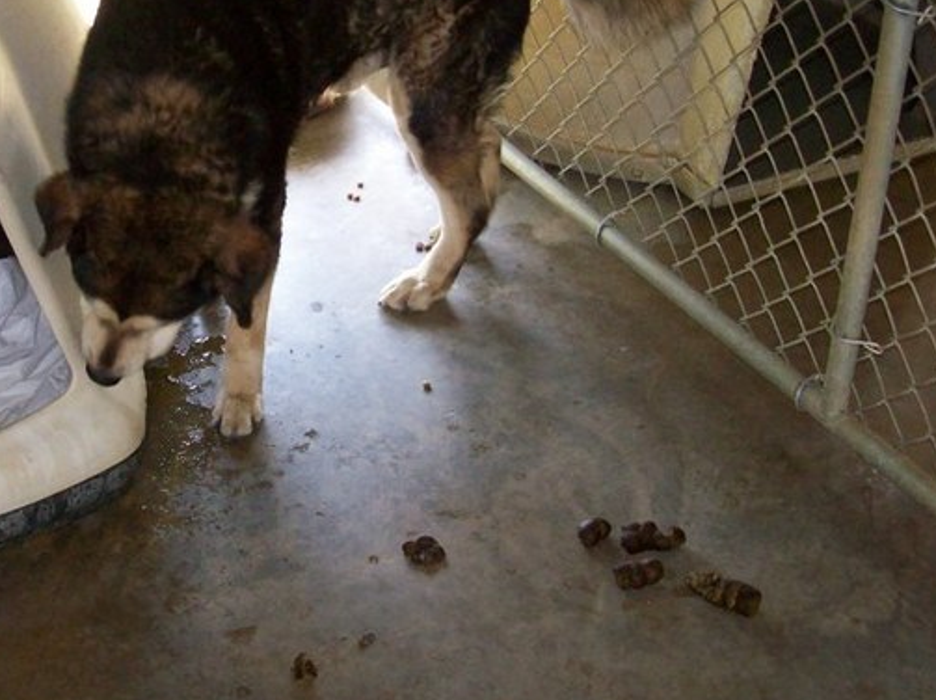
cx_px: 275
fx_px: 1485
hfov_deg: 34.5
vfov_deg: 26.4
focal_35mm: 55
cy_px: 271
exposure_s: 1/87.3
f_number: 2.7
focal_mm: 6
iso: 200
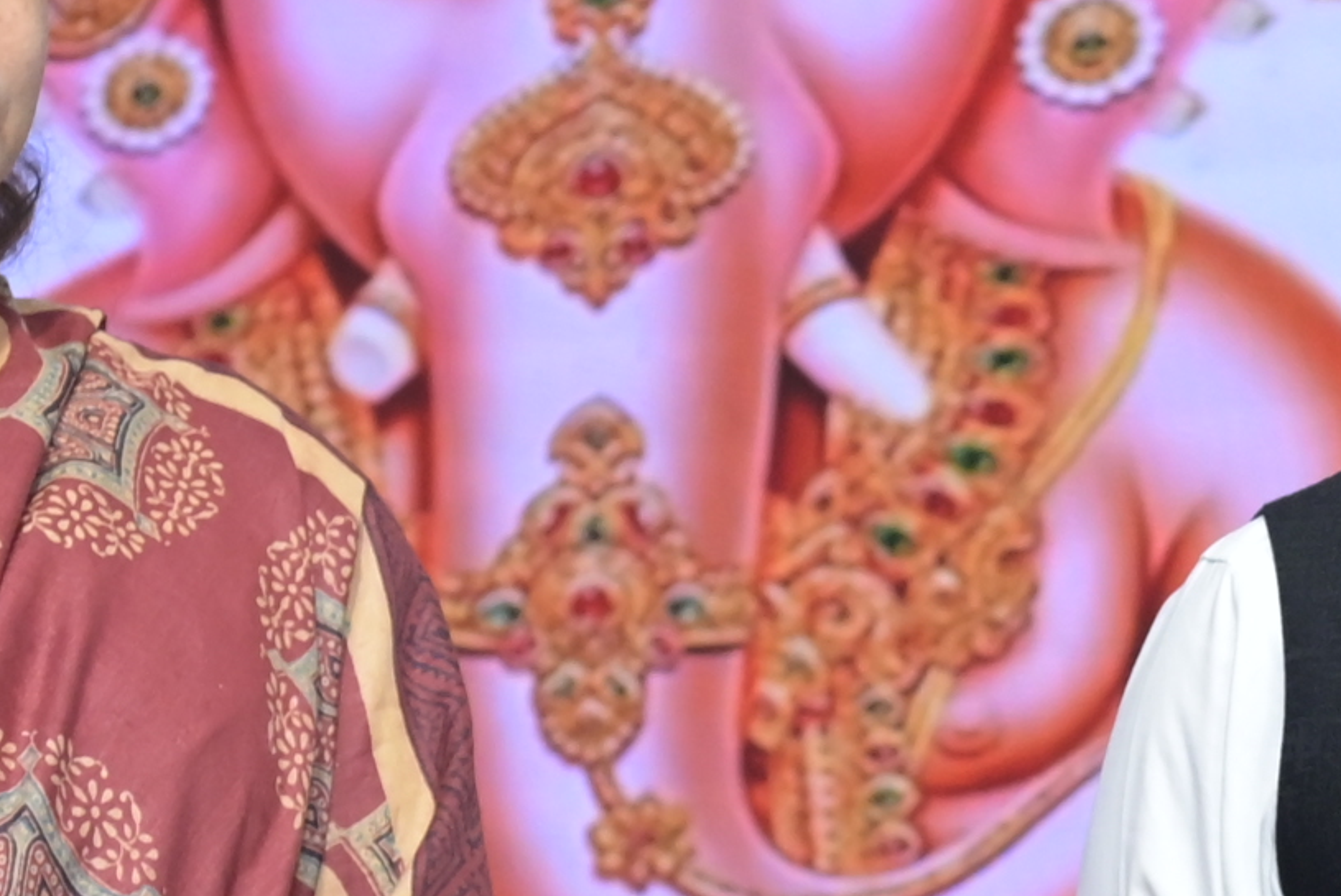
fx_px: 7867
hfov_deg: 9.1
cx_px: 2712
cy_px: 1055
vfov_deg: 6.5
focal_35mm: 211
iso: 1600
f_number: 5
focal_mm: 38
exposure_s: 1/250
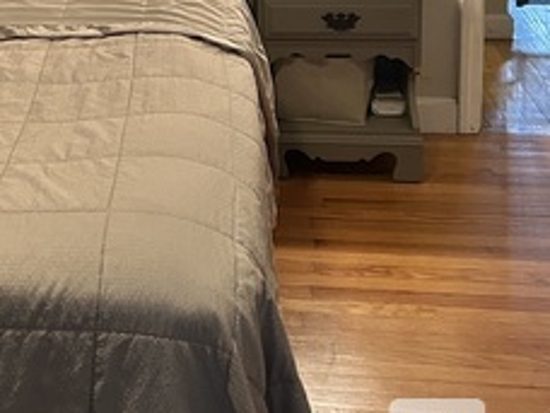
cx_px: -25
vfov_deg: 18.2
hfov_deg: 24.3
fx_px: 1208
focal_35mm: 76
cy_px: -109
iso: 400
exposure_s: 1/60
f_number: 1.5
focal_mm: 5.7
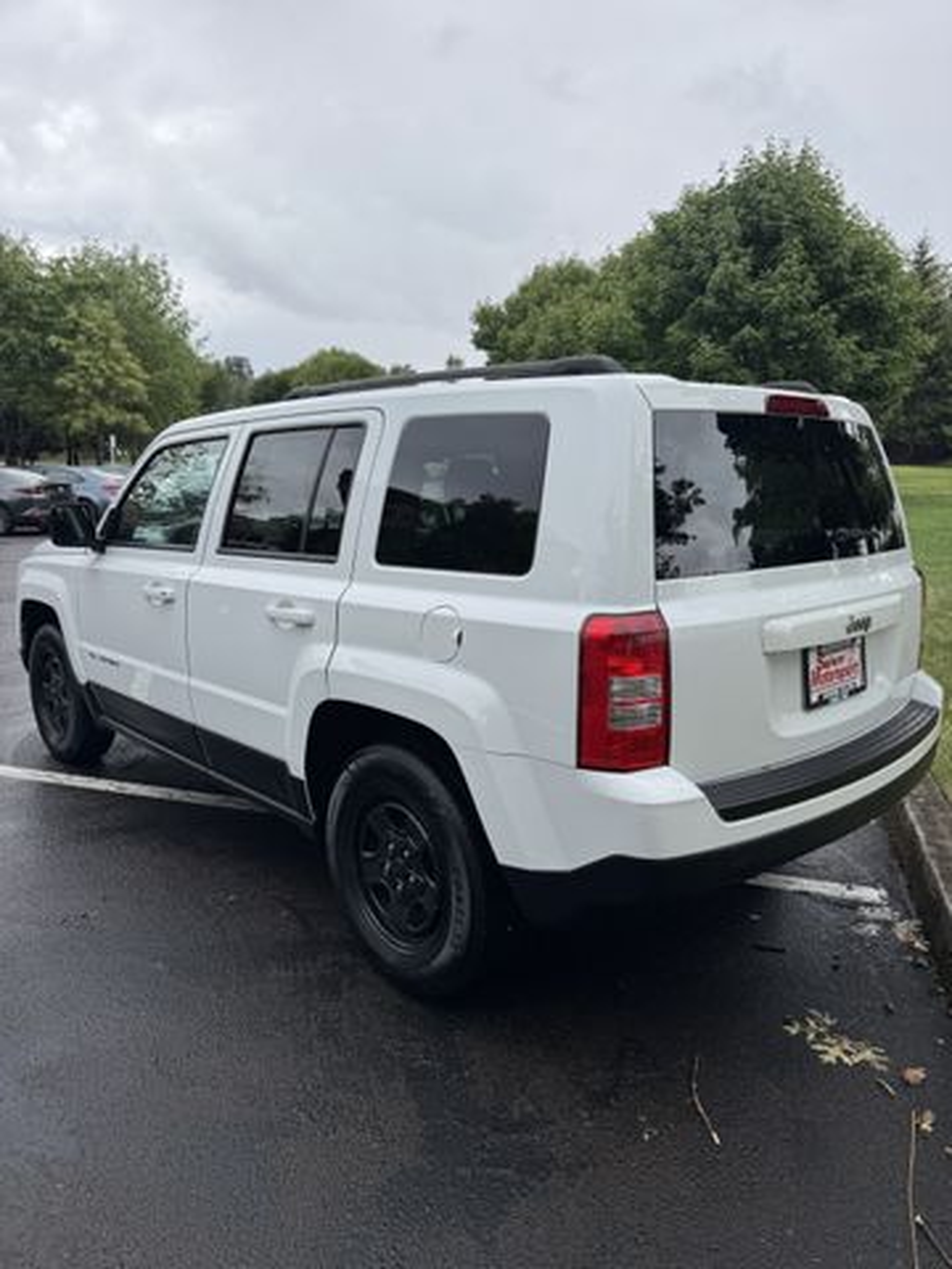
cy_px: 634
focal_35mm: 24
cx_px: 476
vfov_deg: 71.6
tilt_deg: -12.4
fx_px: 880
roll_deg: +0.2
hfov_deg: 56.8
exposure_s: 1/1980
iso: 80
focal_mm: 6.76
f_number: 1.78
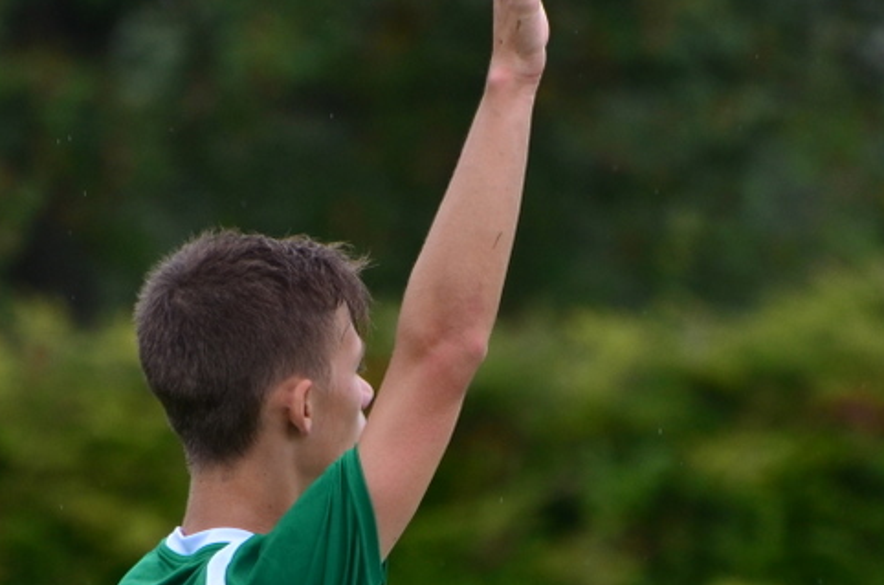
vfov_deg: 1.2
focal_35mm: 1121
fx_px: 27463
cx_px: 416
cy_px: 573
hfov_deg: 1.8
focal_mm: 300
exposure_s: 1/800
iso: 400
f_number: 6.3
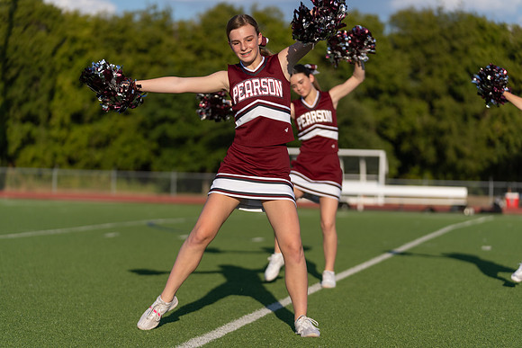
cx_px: 261
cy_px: 174
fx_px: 1537
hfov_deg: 19.3
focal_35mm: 106
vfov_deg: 12.9
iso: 100
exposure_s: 1/2000
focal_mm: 106
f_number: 2.8
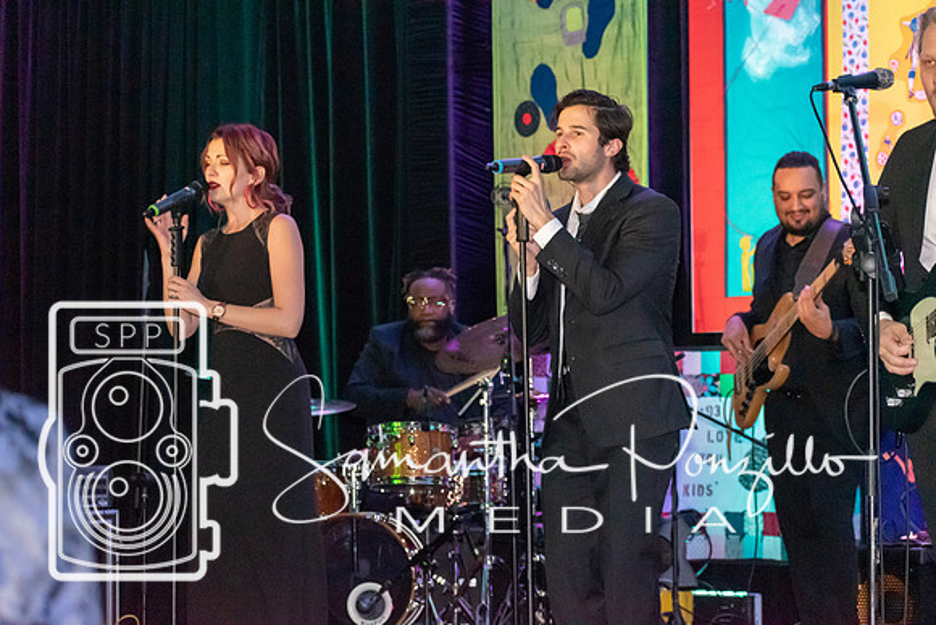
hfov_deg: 19.5
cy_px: 312
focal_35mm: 105
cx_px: 468
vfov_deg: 13.0
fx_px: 2731
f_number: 4.5
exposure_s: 1/60
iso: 6400
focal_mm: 70
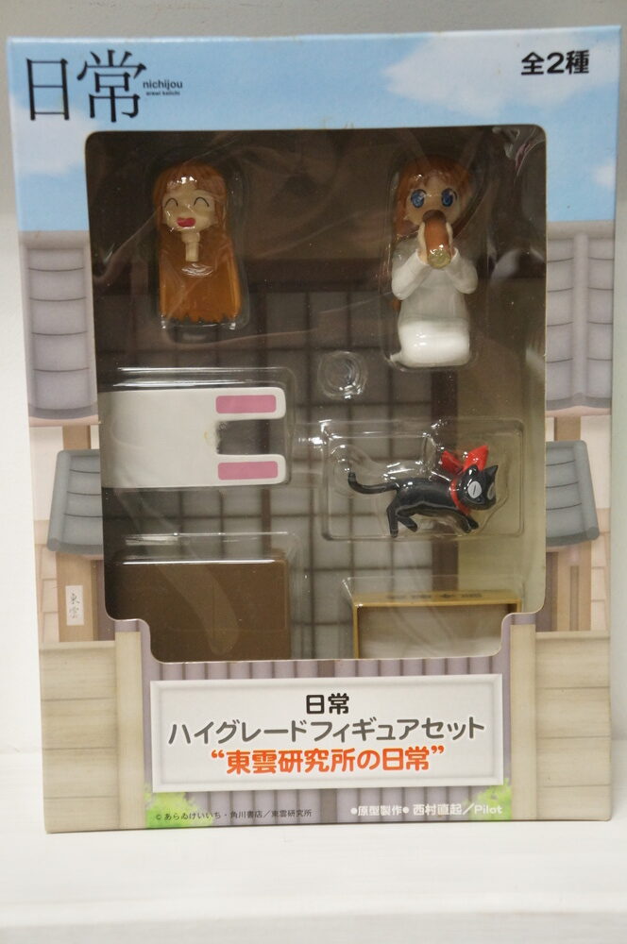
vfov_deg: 31.9
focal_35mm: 63
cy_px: 472
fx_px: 1650
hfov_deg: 21.5
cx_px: 314
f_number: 4.5
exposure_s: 1/80
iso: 3200
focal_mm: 42
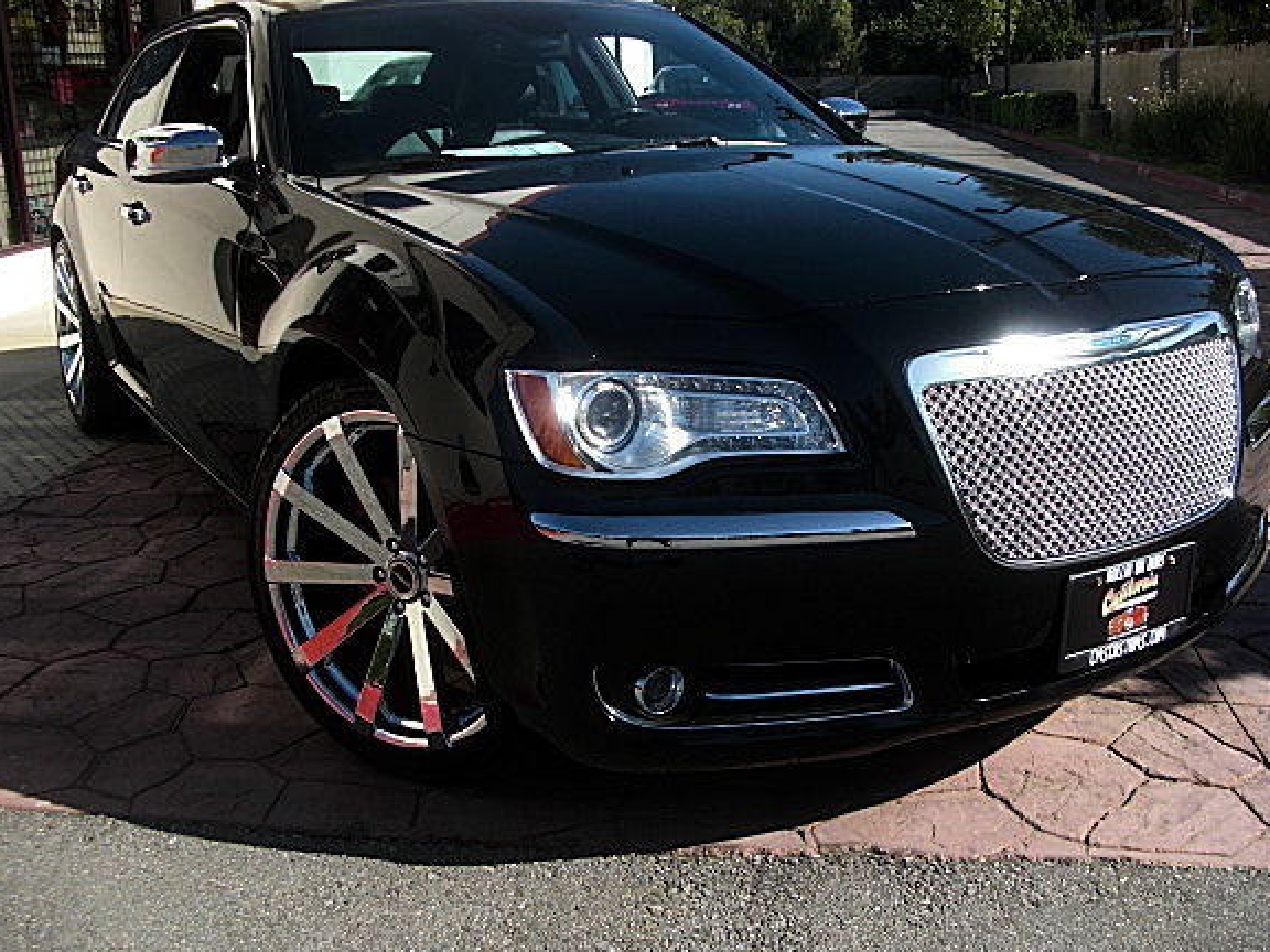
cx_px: 659
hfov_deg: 46.8
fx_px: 1468
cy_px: 487
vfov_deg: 36.0
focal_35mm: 40
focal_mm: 6.3
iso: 50
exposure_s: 1/500
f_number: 2.8
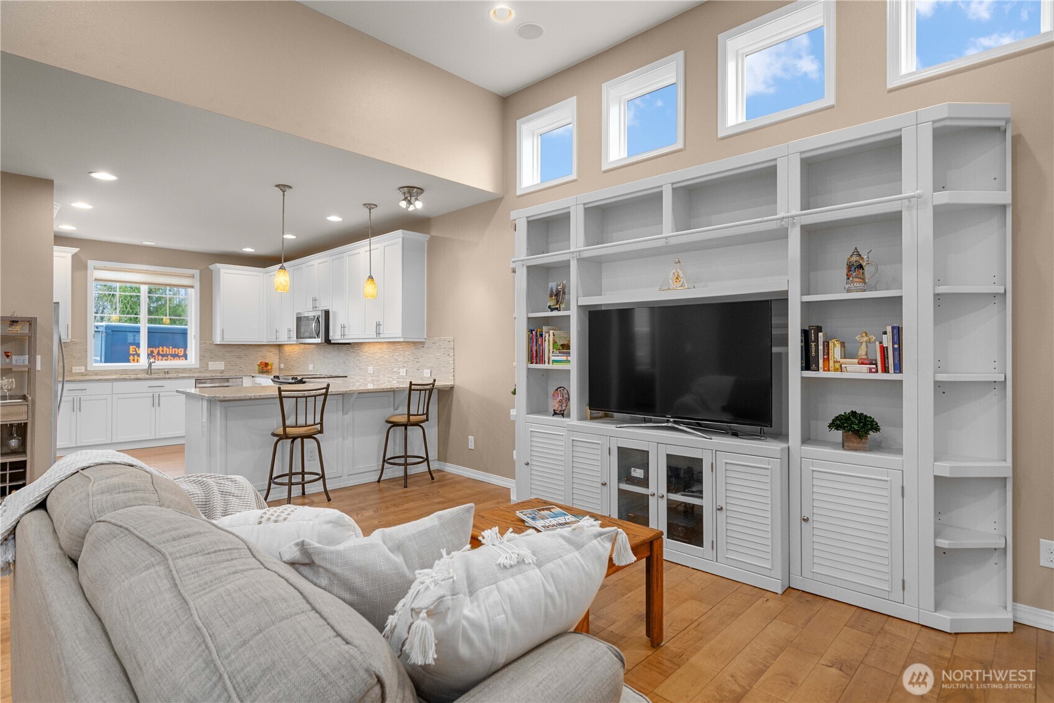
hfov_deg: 93.3
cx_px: 527
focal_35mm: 17
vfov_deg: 70.4
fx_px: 498
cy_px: 352
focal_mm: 17
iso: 1000
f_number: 6.7
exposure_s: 1/6
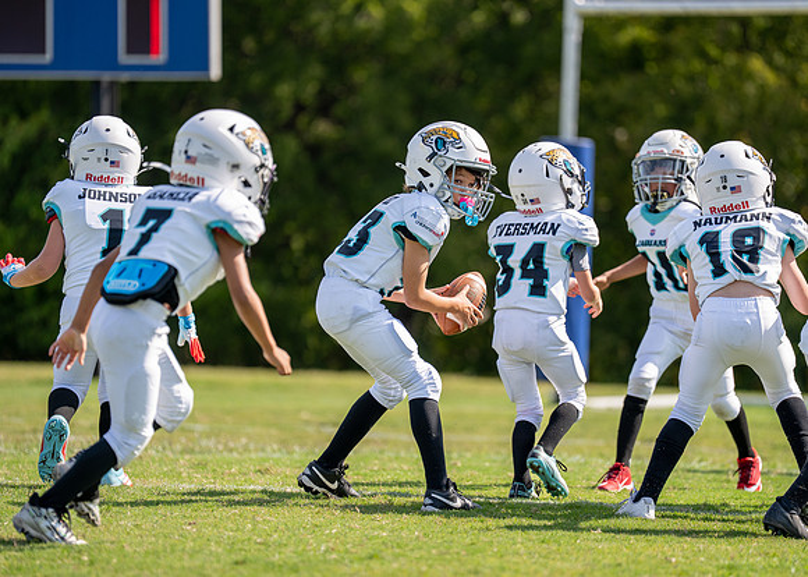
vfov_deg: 7.2
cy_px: 285
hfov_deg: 10.1
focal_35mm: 200
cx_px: 452
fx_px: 4590
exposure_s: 1/2000
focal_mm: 180
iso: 160
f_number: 2.8
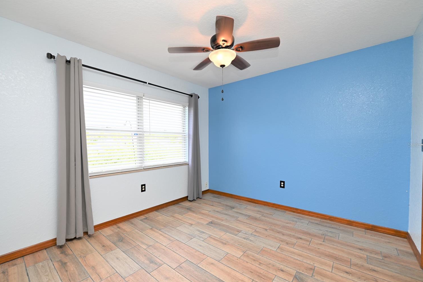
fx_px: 176
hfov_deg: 100.4
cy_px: 145
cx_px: 207
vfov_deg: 77.3
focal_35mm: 15
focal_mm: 14
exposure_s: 1/100
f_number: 5
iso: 200
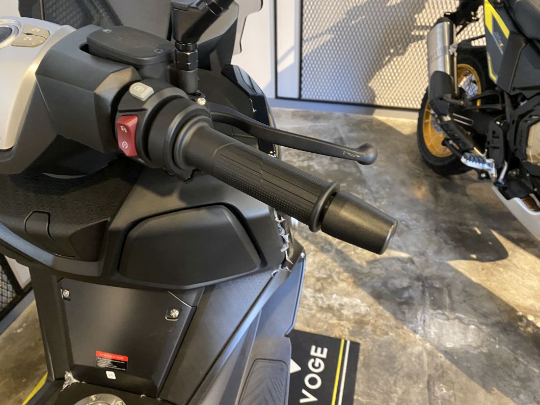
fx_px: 406
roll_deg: +2.0
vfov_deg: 53.1
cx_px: 270
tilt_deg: -34.9
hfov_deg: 67.3
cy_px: 202
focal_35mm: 26
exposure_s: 1/25
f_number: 1.8
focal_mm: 4.25
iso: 500
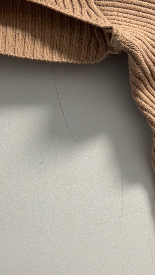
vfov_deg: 36.5
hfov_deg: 20.9
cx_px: 41
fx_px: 416
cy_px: 156
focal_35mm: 57
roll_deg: -0.9
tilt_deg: -1.9
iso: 160
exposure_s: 1/100
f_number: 1.78
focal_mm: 6.76
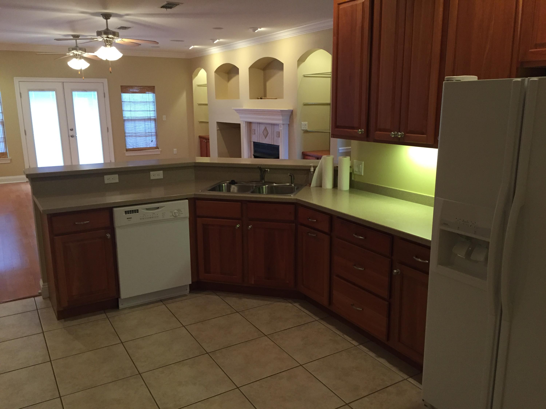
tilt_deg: -13.0
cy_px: 204
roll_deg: +0.7
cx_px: 273
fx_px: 457
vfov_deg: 48.2
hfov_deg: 61.7
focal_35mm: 29
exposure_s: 1/30
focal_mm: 4.15
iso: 160
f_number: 2.2
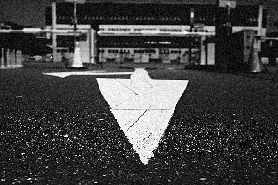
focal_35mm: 35
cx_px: 139
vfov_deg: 37.9
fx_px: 270
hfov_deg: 54.4
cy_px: 92
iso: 160
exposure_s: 1/1600
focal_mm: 18.3
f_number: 2.8
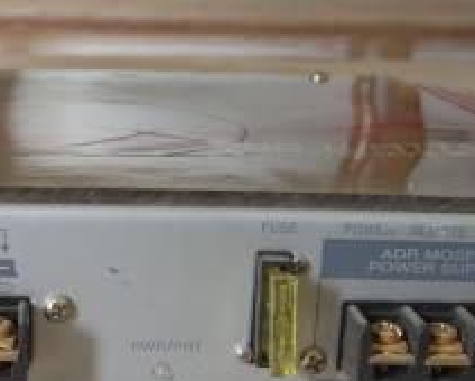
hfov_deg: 22.1
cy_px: 317
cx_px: 72
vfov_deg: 17.9
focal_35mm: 85
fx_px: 1196
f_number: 3.3
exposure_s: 1/13
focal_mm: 6.3
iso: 200
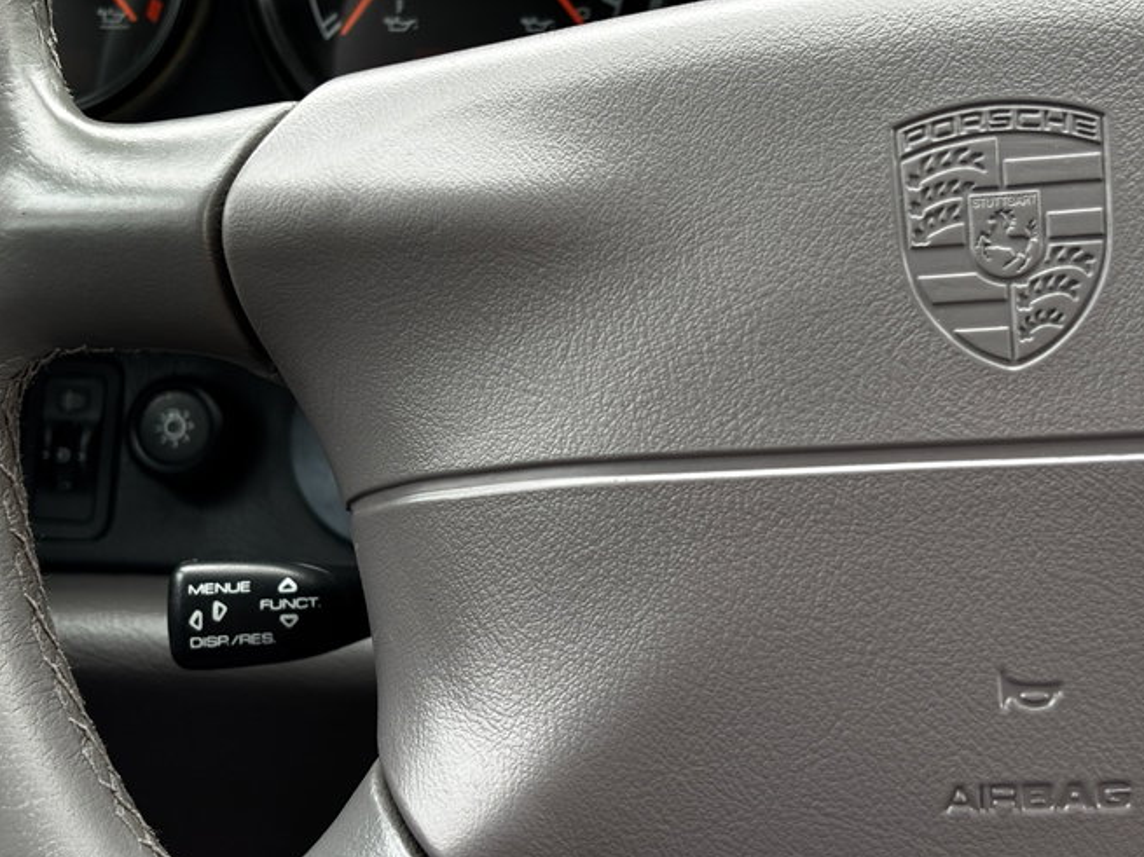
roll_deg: +1.5
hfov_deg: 31.7
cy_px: 375
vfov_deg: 24.0
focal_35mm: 61
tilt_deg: -14.1
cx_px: 583
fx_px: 2016
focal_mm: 5.96
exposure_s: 1/143
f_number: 1.6
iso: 50
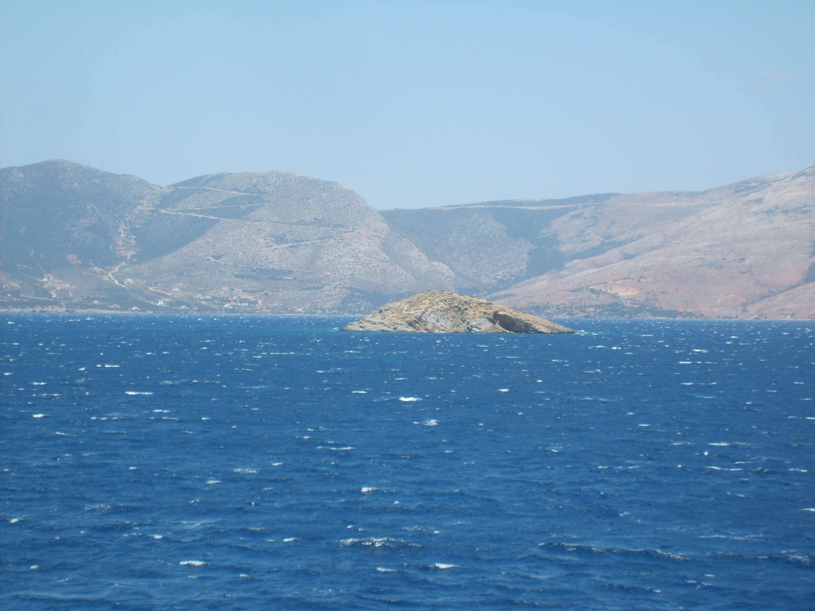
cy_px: 306
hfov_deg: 18.7
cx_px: 408
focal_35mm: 105
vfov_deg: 14.1
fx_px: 2472
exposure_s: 1/350
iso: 50
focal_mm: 17.4
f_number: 4.9
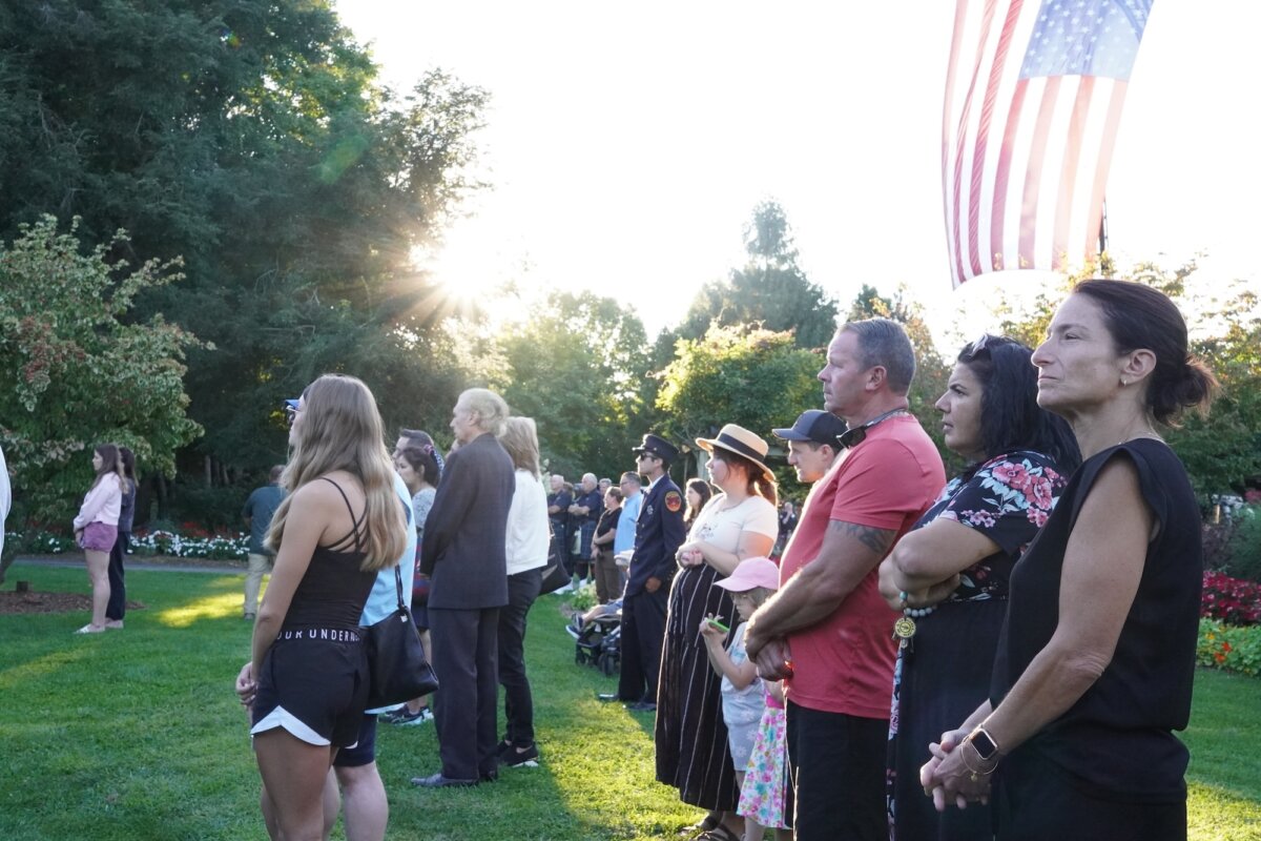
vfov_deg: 32.6
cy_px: 420
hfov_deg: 47.3
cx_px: 630
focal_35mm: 41
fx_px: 1440
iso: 2500
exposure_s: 1/320
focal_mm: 27.4
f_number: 9
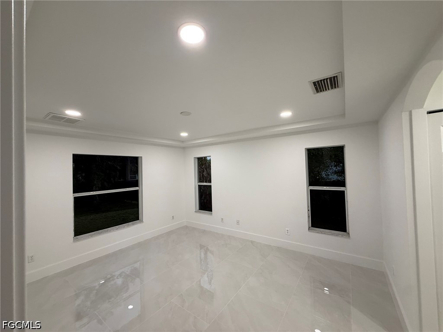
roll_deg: +1.5
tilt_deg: +2.8
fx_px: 179
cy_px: 166
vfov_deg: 85.7
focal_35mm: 14
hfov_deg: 102.1
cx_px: 222
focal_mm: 2.22
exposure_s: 1/120
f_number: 2.2
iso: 160
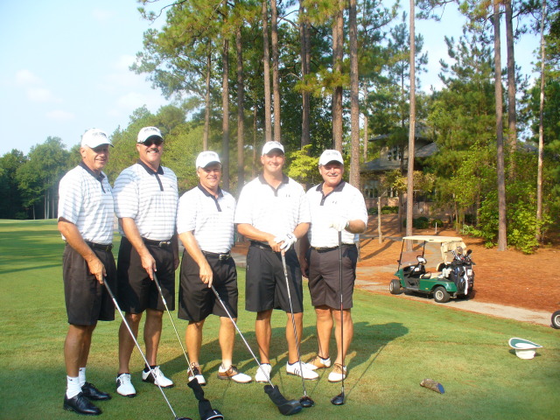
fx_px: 599
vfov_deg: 38.7
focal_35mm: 37
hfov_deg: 50.1
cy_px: 210
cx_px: 280
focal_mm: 6.1
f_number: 5.6
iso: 80
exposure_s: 1/125
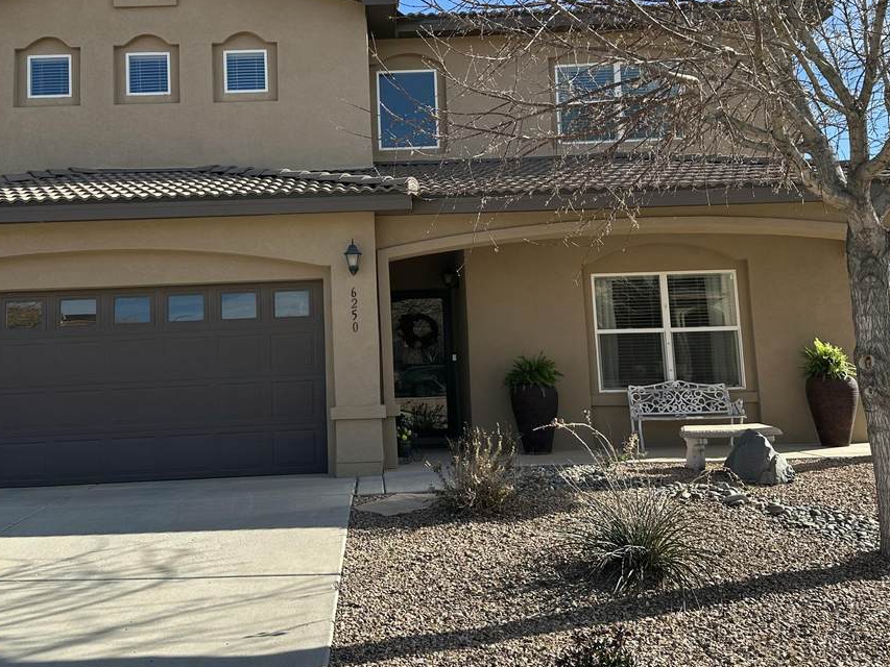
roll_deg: +1.8
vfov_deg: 39.4
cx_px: 371
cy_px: 255
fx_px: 926
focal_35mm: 36
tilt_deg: +6.2
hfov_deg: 51.1
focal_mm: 6.86
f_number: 1.78
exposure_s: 1/2028
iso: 80
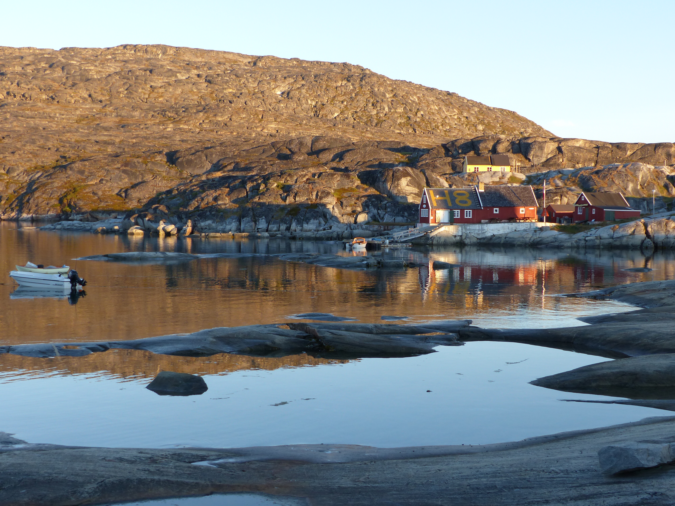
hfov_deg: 34.3
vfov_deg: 26.1
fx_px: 1092
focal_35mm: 56
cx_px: 338
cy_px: 253
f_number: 4
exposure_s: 1/160
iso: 100
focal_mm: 10.1
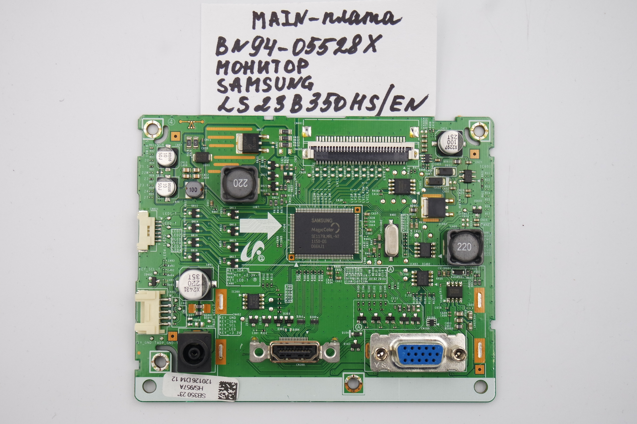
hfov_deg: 36.9
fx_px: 955
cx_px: 318
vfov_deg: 25.1
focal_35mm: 54
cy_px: 212
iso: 200
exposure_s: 1/125
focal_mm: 20
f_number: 5
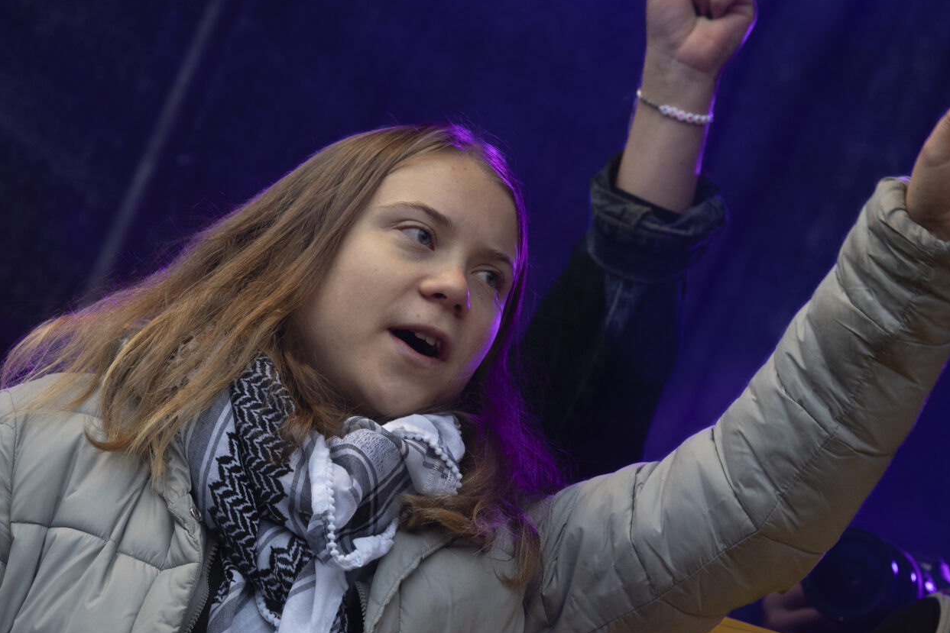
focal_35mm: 105
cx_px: 513
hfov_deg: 19.5
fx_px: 2771
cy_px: 288
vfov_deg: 13.0
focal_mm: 85
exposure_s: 1/200
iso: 500
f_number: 5
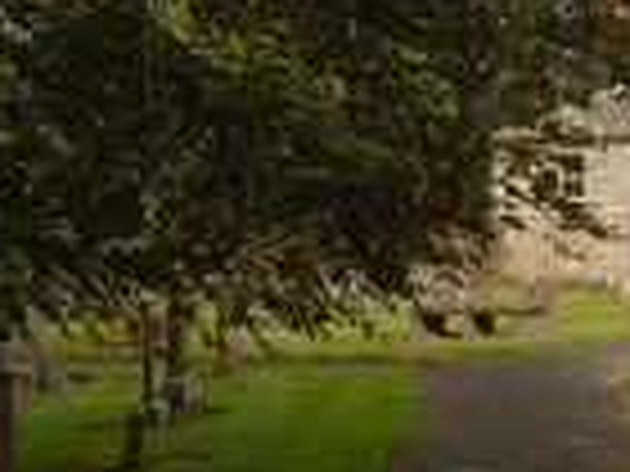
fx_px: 2184
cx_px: 716
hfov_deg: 15.9
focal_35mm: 120
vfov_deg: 12.3
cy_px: 153
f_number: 4.1
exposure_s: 1/500
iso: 100
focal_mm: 7.4
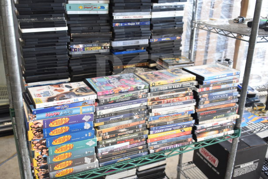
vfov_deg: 34.2
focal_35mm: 39
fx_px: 290
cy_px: 90
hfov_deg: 49.5
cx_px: 134
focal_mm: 26
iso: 800
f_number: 4
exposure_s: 1/40
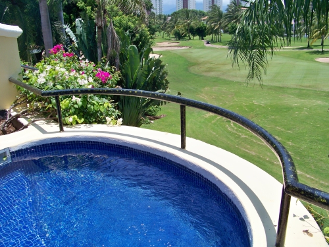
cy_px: 124
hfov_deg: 55.4
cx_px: 164
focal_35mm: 33
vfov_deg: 42.9
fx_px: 314
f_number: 4
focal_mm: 5.85
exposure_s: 1/640
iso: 80
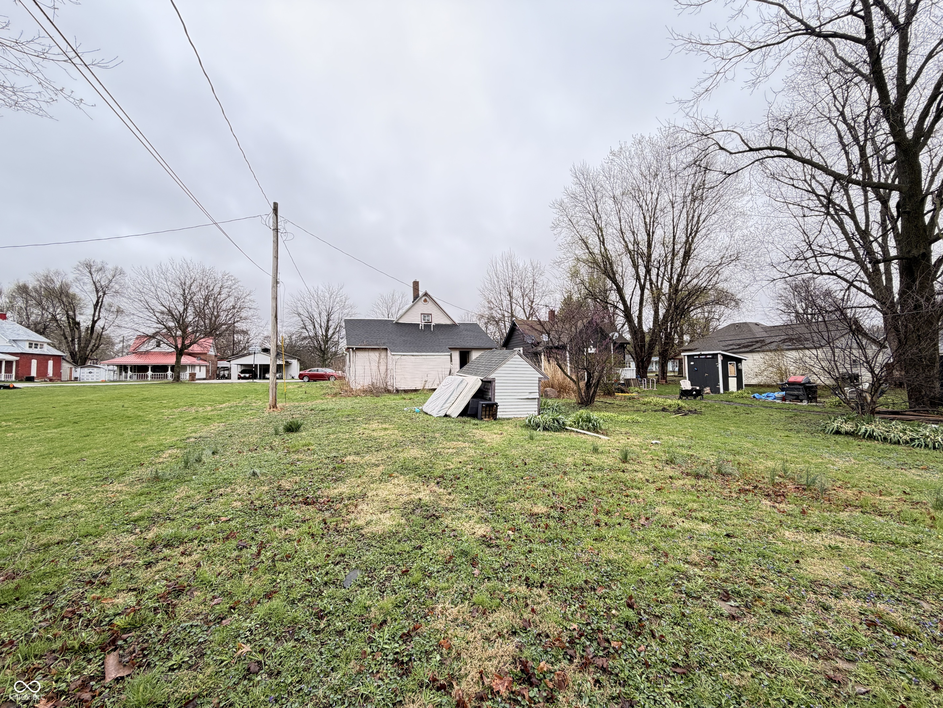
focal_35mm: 14
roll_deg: +0.6
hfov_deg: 102.1
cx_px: 472
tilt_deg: +2.3
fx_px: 381
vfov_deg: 85.7
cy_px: 354
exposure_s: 1/315
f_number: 2.2
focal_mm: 2.22
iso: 50
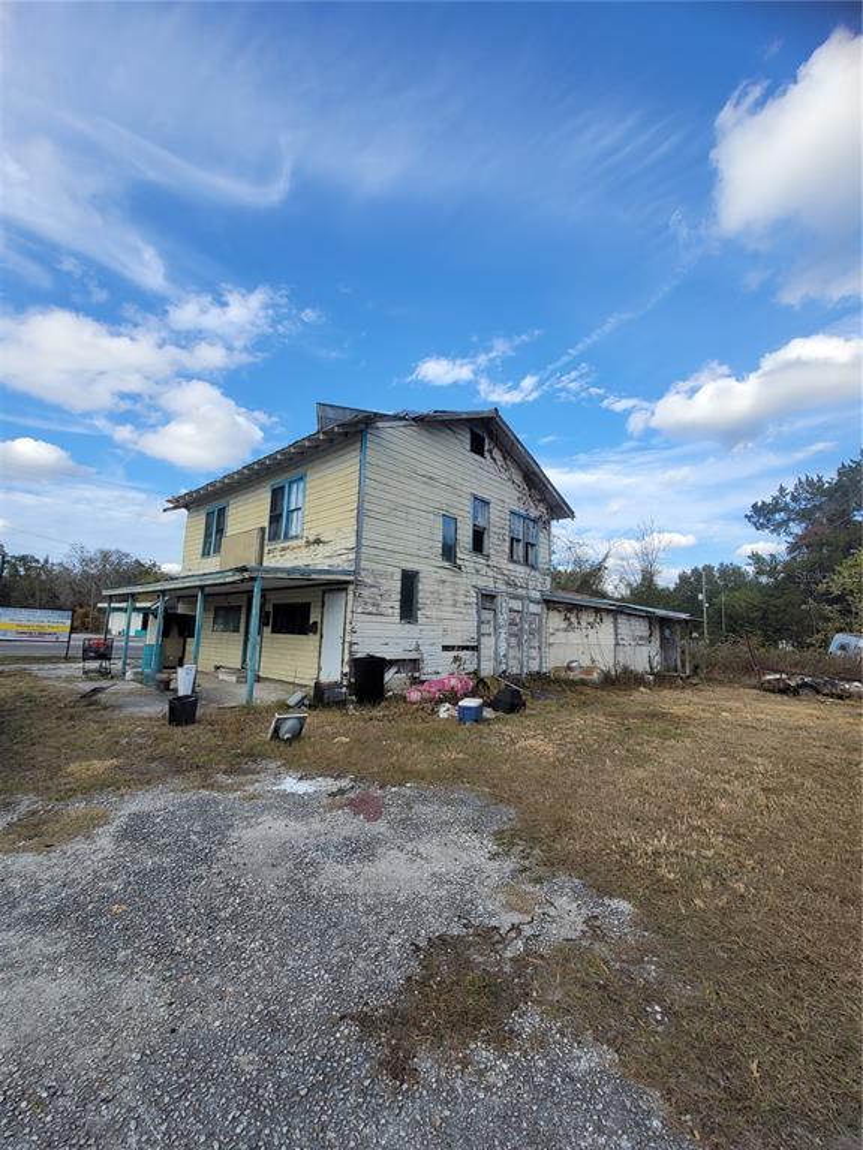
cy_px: 575
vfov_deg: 106.2
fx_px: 432
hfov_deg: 89.9
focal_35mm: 13
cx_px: 432
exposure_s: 1/1084
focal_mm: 2.2
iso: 64
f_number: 2.2
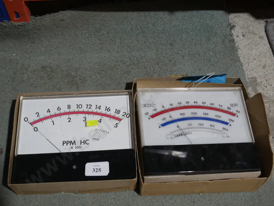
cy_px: 103
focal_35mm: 46
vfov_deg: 31.5
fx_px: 364
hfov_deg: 41.2
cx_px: 137
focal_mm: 23
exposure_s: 1/60
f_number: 5.1
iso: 400
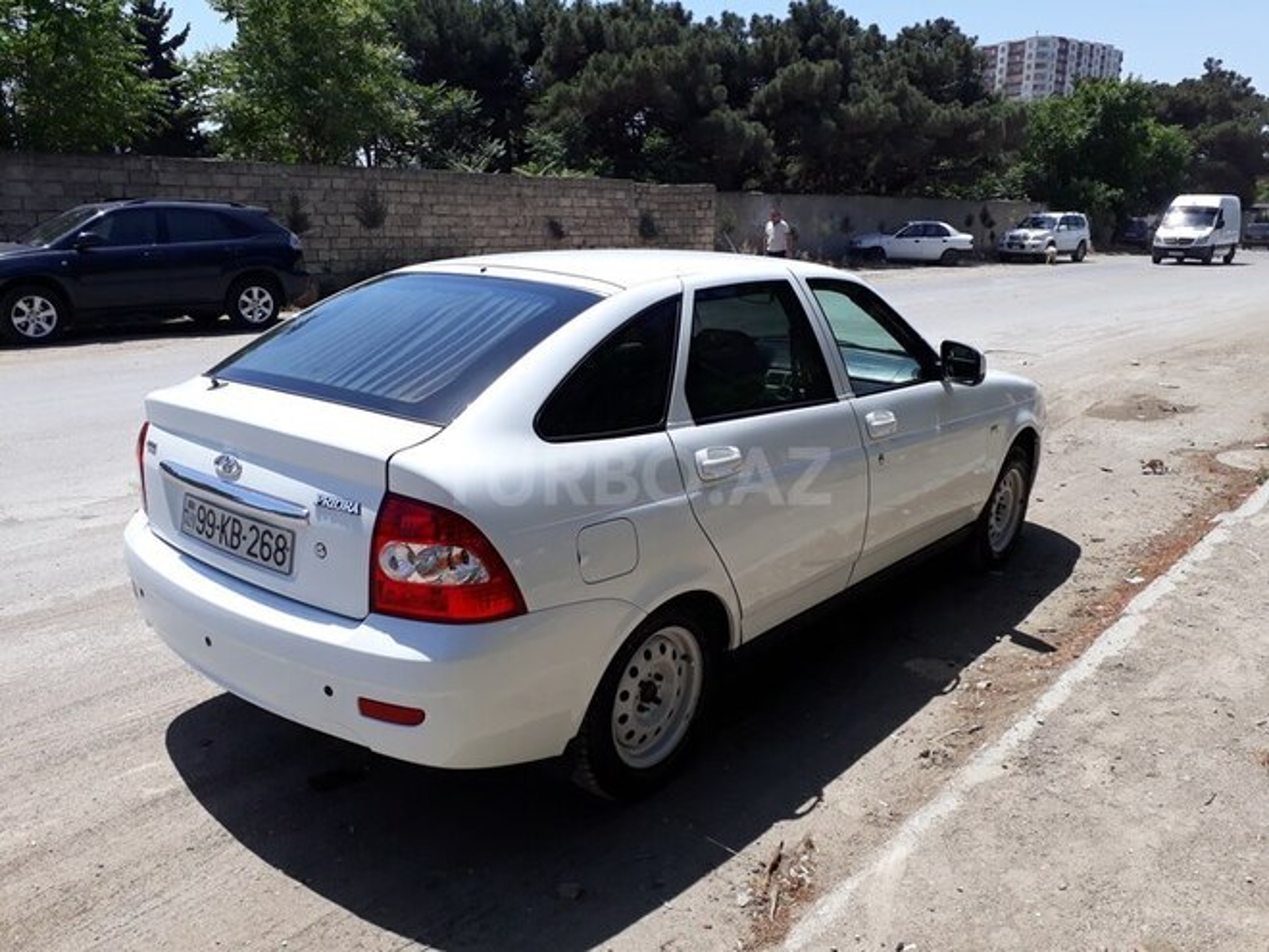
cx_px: 634
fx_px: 990
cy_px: 476
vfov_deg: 51.4
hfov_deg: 65.3
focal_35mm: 27
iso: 40
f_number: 1.9
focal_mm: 3.6
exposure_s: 1/1280
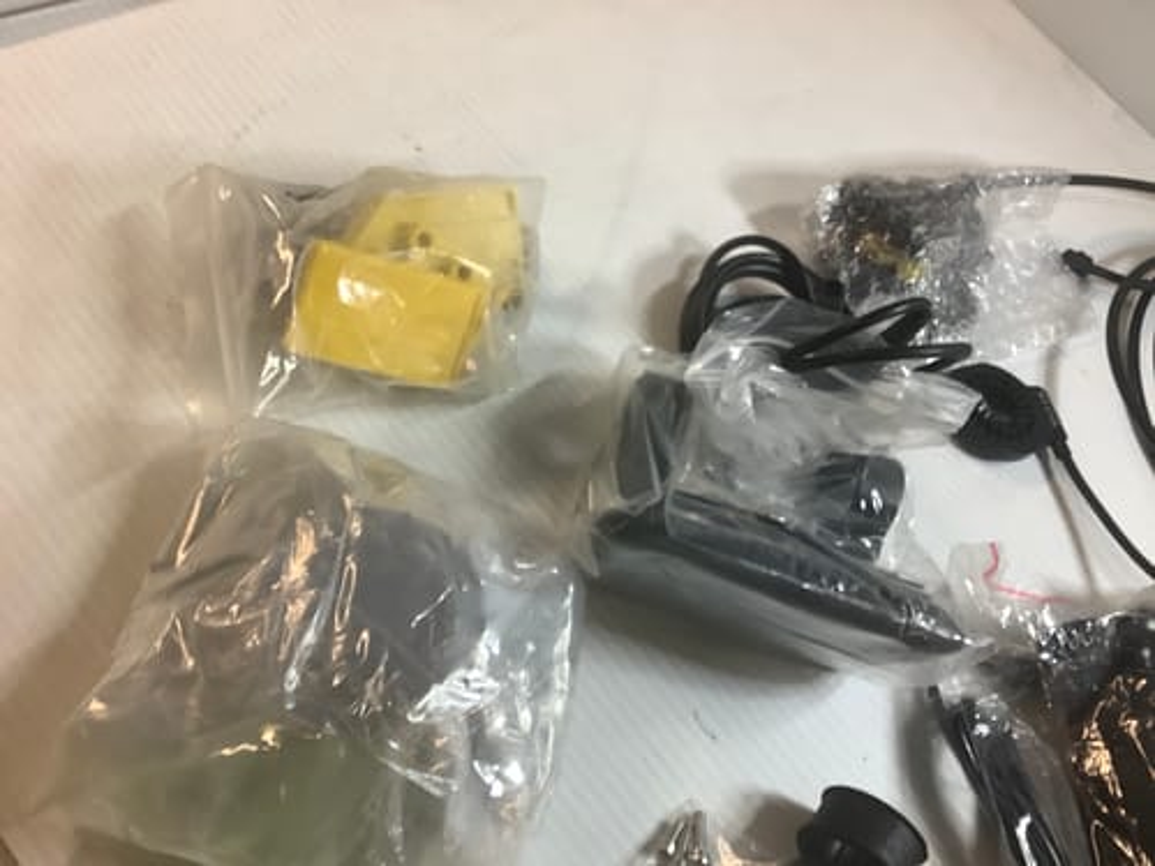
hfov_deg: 58.4
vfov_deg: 45.4
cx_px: 578
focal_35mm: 31
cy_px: 433
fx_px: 1034
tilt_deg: -56.8
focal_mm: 3.3
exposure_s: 1/50
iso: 100
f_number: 2.4
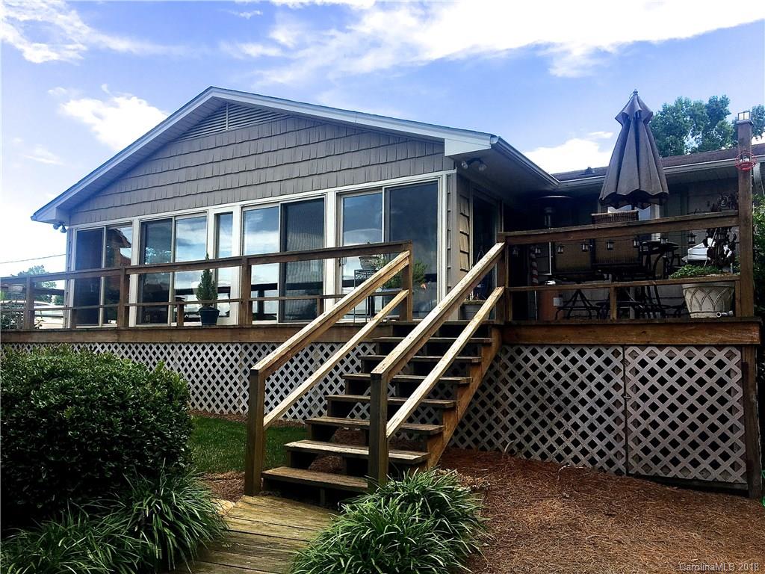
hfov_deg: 61.7
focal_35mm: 29
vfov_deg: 48.2
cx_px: 382
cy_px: 287
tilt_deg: +5.9
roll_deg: -0.3
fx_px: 641
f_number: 2.2
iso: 25
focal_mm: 4.15
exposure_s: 1/469
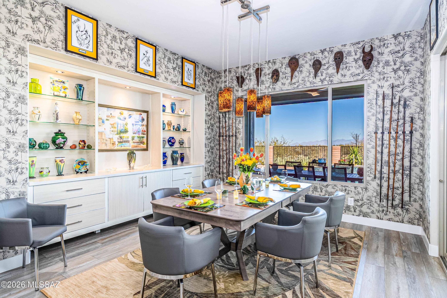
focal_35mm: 18
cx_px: 224
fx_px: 223
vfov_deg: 67.4
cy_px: 149
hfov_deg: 90.0
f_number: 7.1
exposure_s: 1/1600
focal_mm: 12
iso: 320
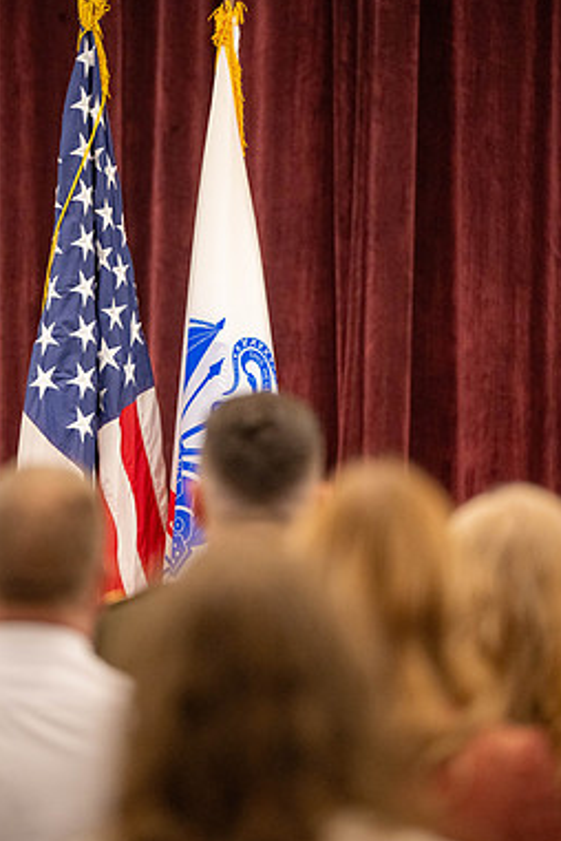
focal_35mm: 236
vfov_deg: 8.7
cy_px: 377
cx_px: 239
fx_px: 5516
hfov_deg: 5.8
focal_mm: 200
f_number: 2.8
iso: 5000
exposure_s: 1/200
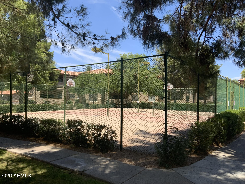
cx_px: 122
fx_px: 205
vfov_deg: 48.2
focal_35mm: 29
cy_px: 92
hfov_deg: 61.7
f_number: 1.8
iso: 16
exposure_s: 1/1250
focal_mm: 3
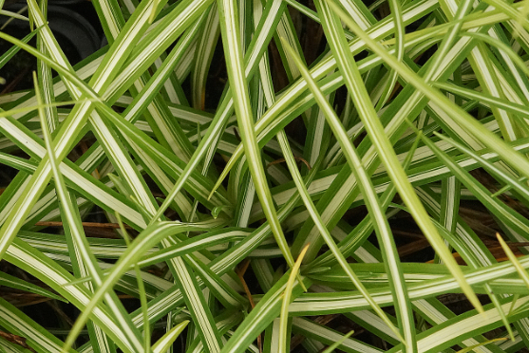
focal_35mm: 323
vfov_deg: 4.3
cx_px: 161
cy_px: 79
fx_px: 4749
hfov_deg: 6.4
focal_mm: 100
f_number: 8
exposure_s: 1/160
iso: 1000
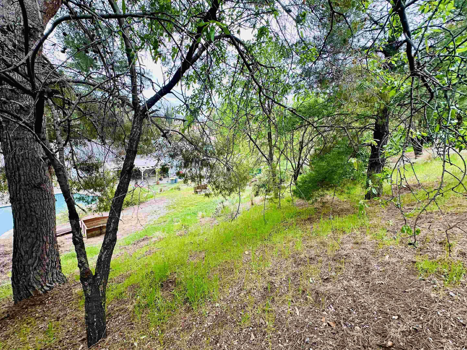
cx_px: 223
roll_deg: -5.6
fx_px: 202
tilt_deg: -14.7
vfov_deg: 81.7
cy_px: 176
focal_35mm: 15
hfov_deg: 98.1
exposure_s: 1/199
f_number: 2.2
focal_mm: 2.22
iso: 40
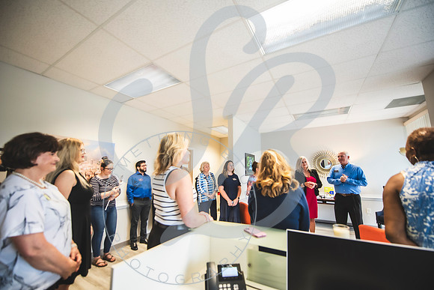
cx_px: 217
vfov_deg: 81.1
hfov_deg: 104.1
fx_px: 169
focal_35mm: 14
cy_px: 145
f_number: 2.8
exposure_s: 1/200
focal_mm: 14
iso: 1000
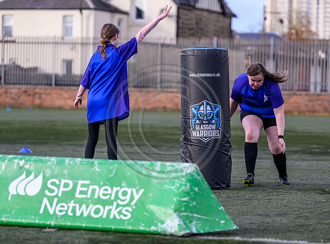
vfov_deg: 10.1
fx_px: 1375
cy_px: 137
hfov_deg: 13.7
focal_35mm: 145
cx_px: 179
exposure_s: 1/1250
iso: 500
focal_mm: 120
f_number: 3.2
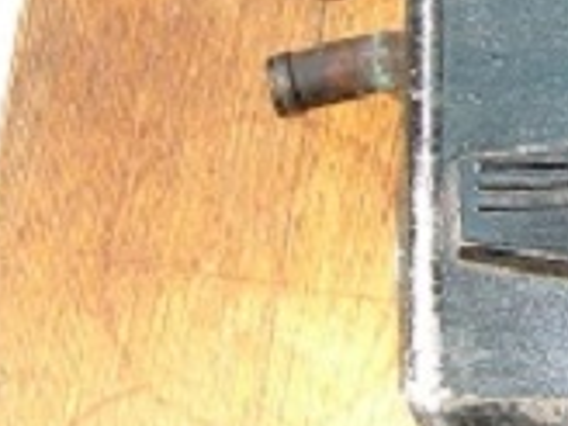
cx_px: 949
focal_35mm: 148
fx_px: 2428
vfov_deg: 9.9
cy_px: -83
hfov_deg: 12.4
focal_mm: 7.8
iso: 50
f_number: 2.8
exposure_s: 1/30
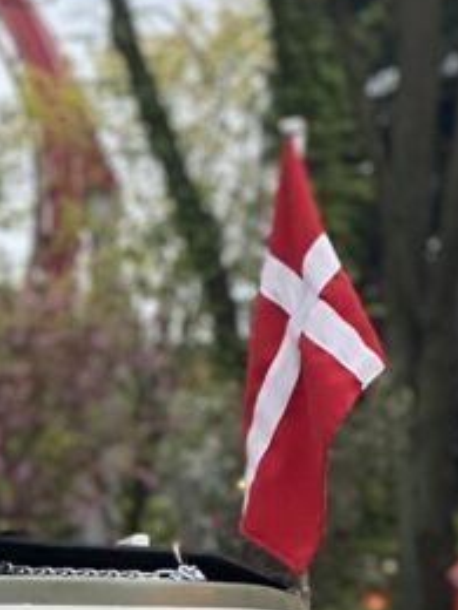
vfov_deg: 9.3
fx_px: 3616
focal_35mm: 205
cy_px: 1053
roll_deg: +0.0
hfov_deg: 7.1
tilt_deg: -4.5
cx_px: -359
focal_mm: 6
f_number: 2
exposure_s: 1/122
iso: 160
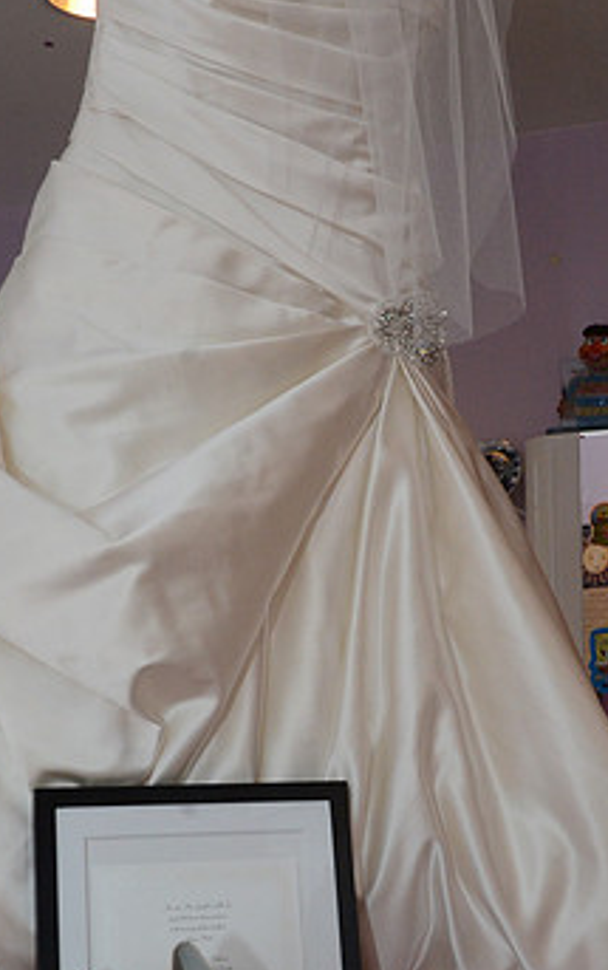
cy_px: 602
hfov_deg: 19.3
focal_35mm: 67
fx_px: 1773
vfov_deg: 30.5
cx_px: 458
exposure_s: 1/100
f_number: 11
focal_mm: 26
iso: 1600
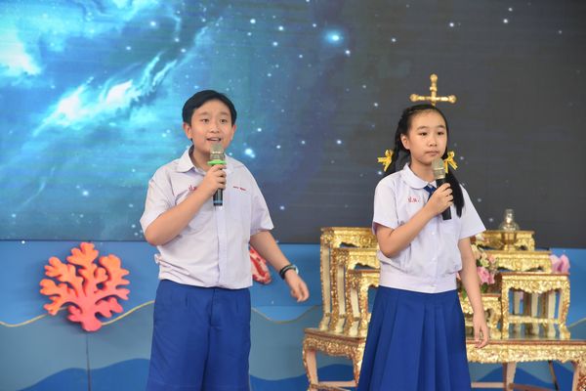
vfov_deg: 13.0
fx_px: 1709
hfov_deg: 19.5
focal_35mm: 105
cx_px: 293
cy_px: 196
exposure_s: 1/125
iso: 1000
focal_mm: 105
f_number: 4
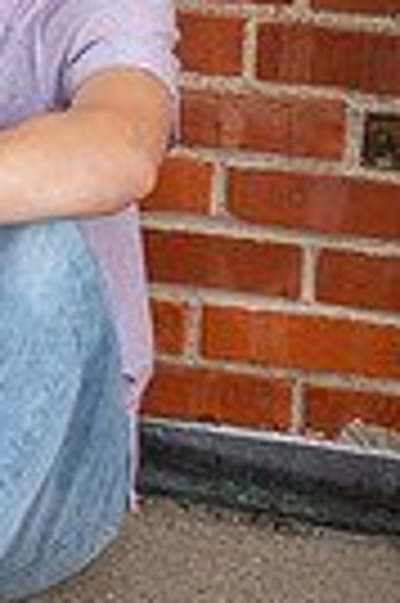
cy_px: 302
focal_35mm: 151
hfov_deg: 8.8
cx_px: -211
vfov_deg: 13.6
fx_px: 2523
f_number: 6.3
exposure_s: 1/160
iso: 100
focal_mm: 45
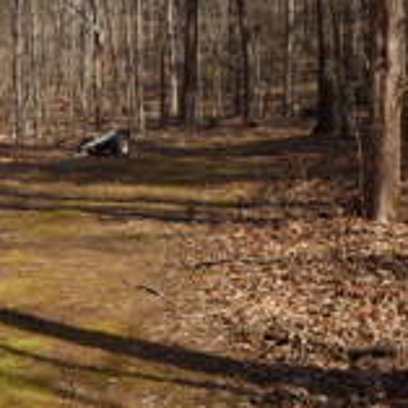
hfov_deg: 23.8
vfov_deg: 24.2
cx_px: 18
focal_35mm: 70
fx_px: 933
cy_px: 70
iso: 200
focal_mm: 5.6
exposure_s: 1/1250
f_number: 3.2
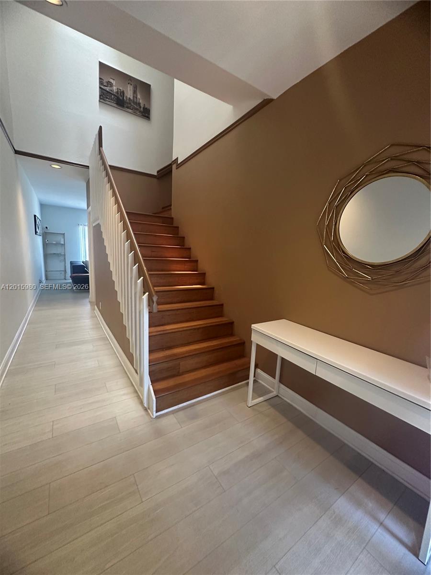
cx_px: 216
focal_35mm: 14
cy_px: 288
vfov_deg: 102.1
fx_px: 232
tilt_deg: -8.7
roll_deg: -3.4
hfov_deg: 85.7
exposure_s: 1/60
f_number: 2.2
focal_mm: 2.22
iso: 400
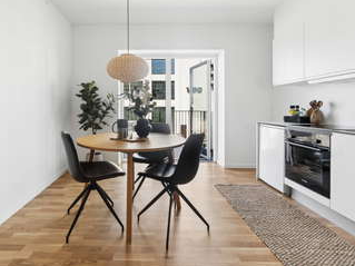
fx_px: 195
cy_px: 116
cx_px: 144
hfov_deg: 83.7
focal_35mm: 19
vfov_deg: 68.4
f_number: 8
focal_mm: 10
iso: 200
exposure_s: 1/30
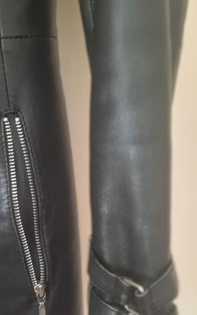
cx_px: 70
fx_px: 352
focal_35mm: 41
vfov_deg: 47.6
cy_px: 203
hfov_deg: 31.1
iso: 125
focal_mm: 4.6
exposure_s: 1/50
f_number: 2
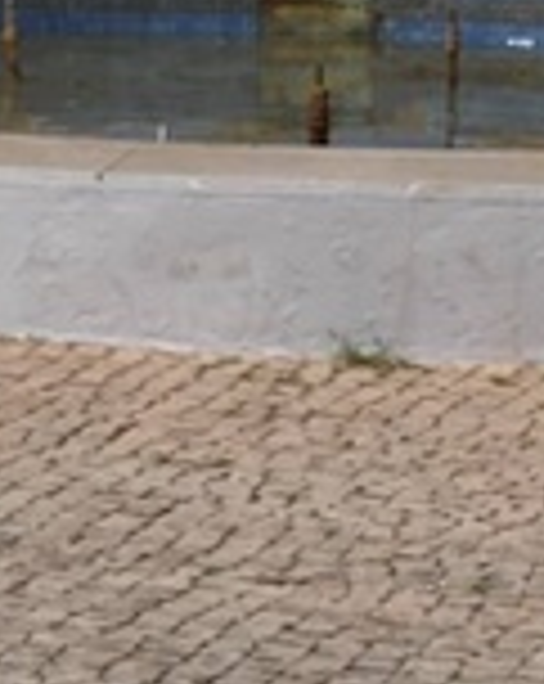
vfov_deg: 6.9
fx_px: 5370
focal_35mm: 266
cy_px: -842
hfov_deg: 5.8
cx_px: 247
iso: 200
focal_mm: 28
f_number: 16
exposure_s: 1/250
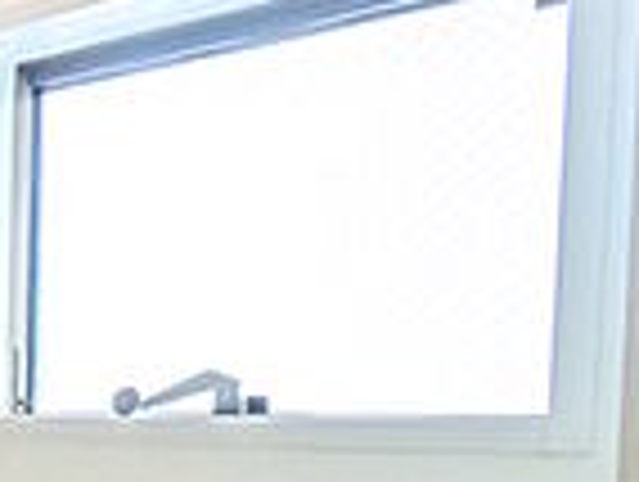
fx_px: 1091
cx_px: -531
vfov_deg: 24.2
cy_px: 437
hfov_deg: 21.0
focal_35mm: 59
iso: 97
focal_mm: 1.83
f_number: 2.2
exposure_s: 1/100
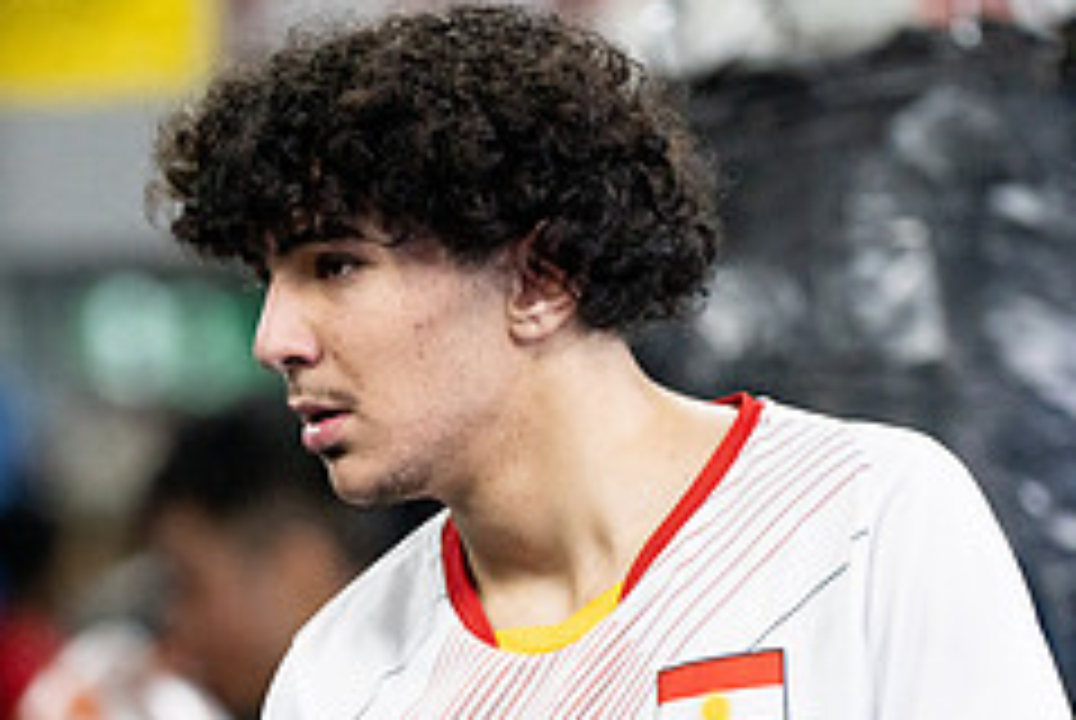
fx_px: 14514
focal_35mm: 485
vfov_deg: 2.8
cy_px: 704
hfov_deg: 4.2
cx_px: 432
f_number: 2.8
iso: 4000
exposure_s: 1/500
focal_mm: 200
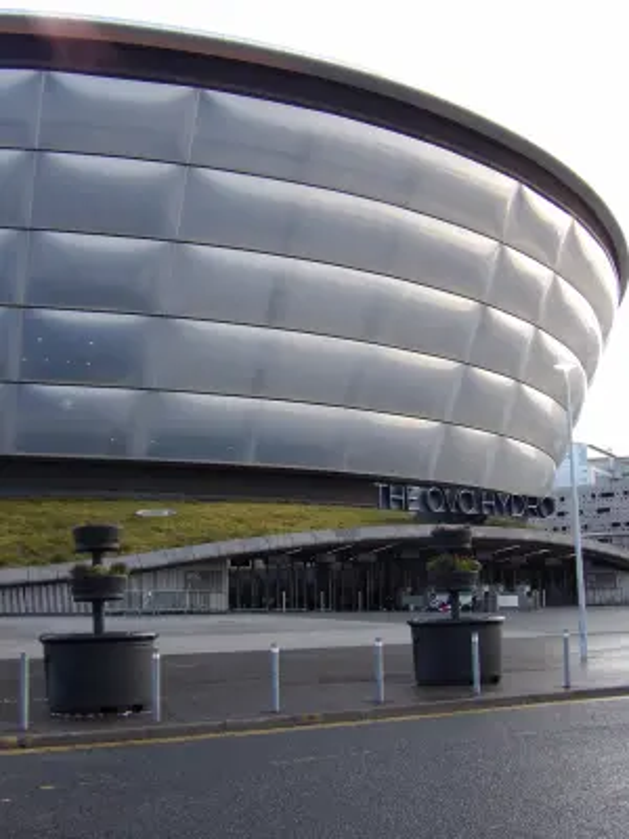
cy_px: 420
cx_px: 314
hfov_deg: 31.5
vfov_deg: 41.2
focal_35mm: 46
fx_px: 1114
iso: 149
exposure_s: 1/33
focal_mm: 8.2
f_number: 3.8
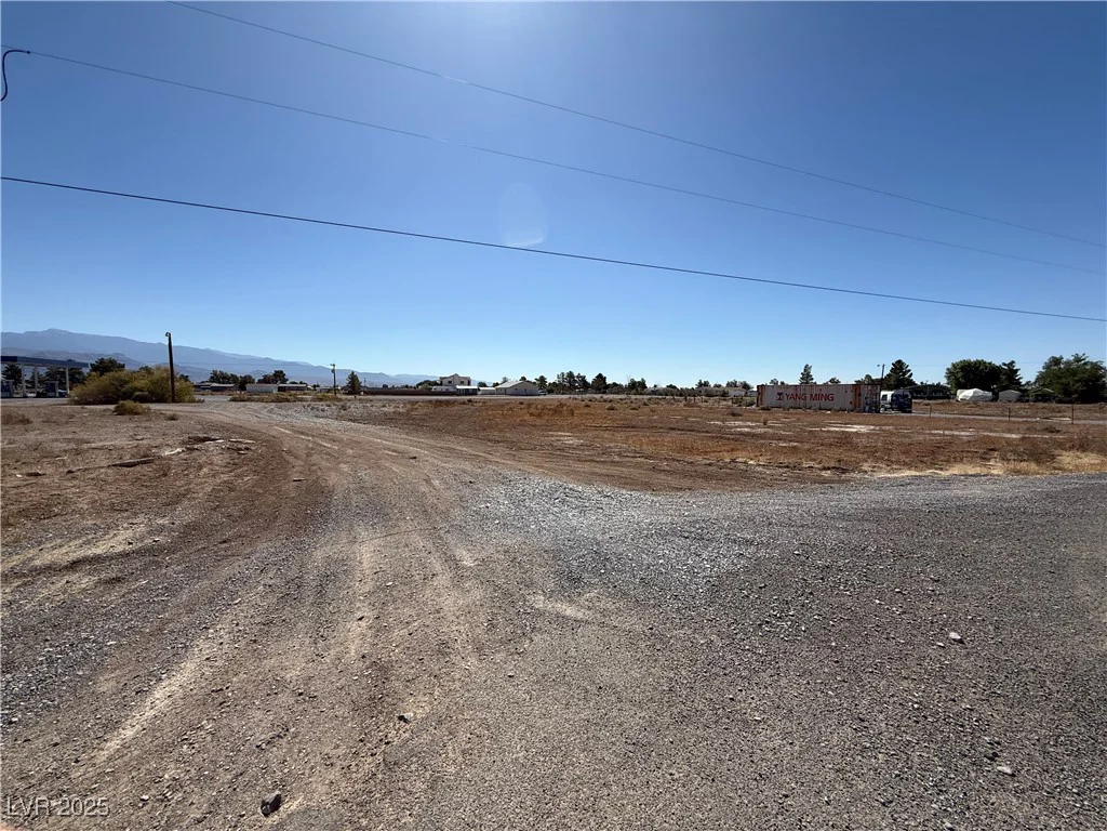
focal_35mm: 14
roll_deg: -0.4
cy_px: 416
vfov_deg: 85.7
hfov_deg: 102.1
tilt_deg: -1.9
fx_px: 448
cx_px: 554
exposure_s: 1/4149
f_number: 2.2
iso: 50
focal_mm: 2.22
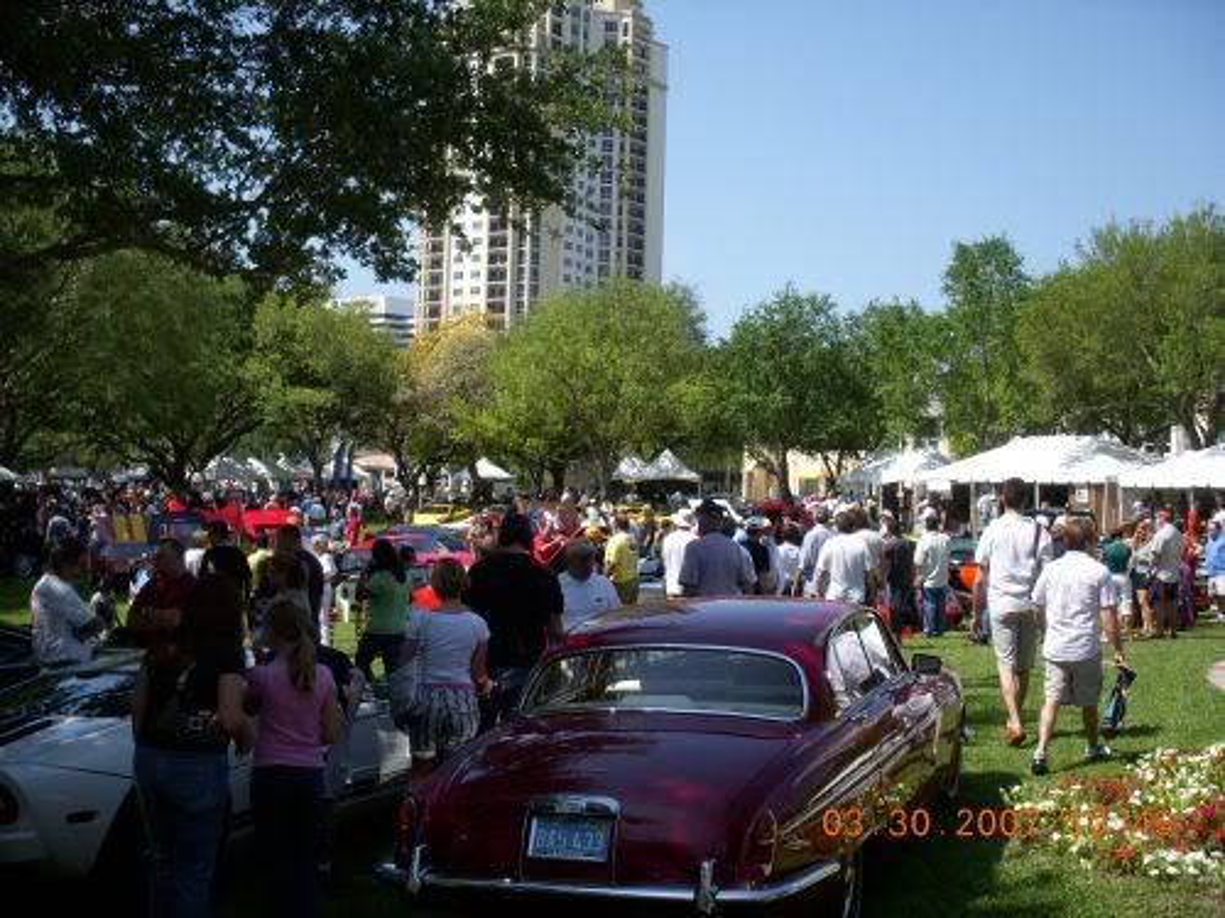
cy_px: 459
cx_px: 612
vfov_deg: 30.9
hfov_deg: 40.4
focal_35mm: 47
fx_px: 1663
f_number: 3.4
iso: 100
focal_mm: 7.9
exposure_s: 1/800
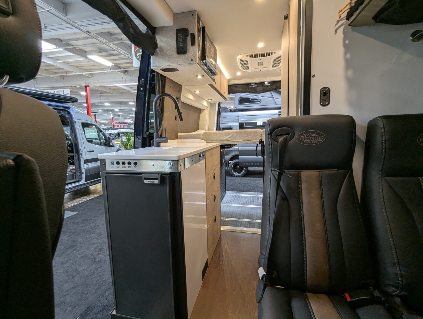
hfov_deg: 94.4
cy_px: 160
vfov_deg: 78.2
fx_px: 196
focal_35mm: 16
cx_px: 212
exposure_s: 1/40
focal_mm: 2.35
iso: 121
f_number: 2.2
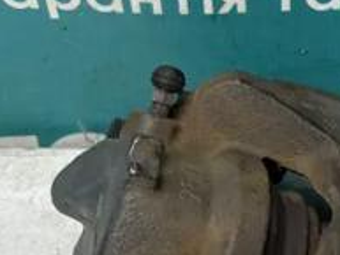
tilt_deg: -47.7
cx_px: 266
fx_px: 845
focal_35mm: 86
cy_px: 157
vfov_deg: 17.2
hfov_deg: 22.5
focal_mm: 4.2
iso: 100
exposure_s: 1/100
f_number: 1.6
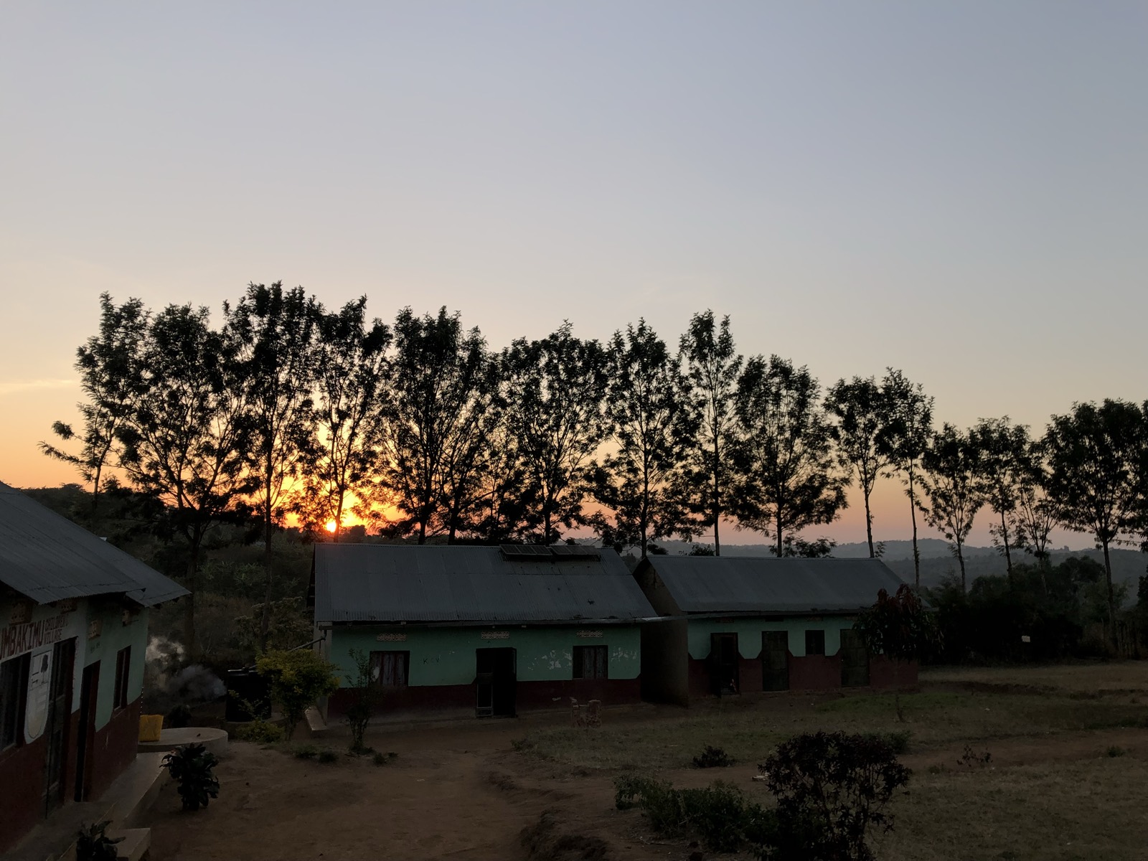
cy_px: 430
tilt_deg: +8.1
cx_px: 574
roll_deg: -1.1
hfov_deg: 63.4
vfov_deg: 49.7
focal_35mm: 28
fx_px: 929
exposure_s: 1/256
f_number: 1.8
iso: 20
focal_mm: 3.99
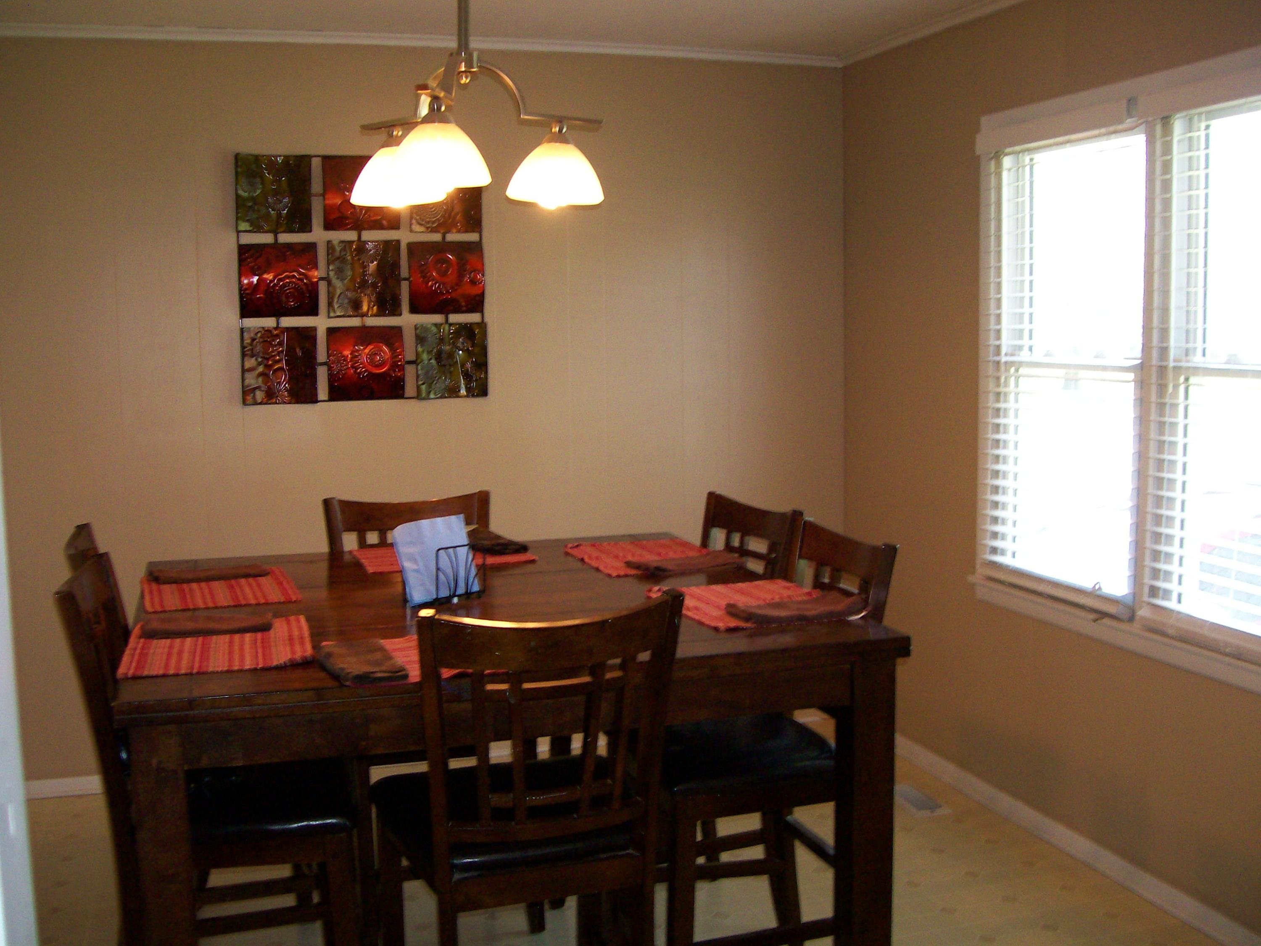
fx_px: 1311
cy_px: 473
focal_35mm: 36
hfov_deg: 51.4
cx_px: 630
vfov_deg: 39.7
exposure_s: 1/64
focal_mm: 6
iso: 140
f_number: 2.7
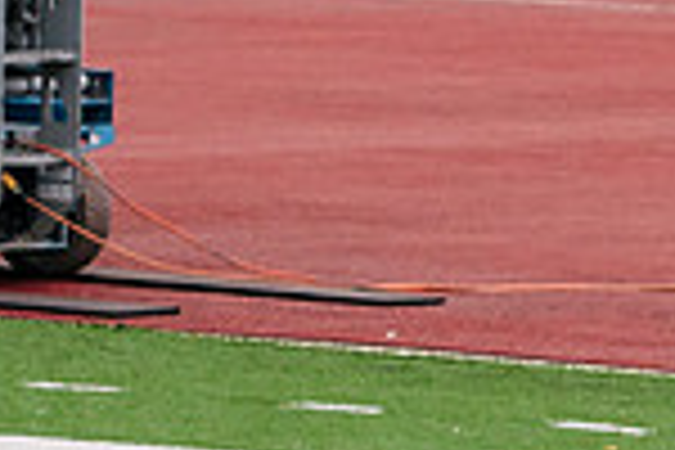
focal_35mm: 1262
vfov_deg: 1.1
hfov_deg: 1.6
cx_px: 1119
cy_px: 606
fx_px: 23661
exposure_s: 1/1600
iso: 640
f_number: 5.6
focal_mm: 200
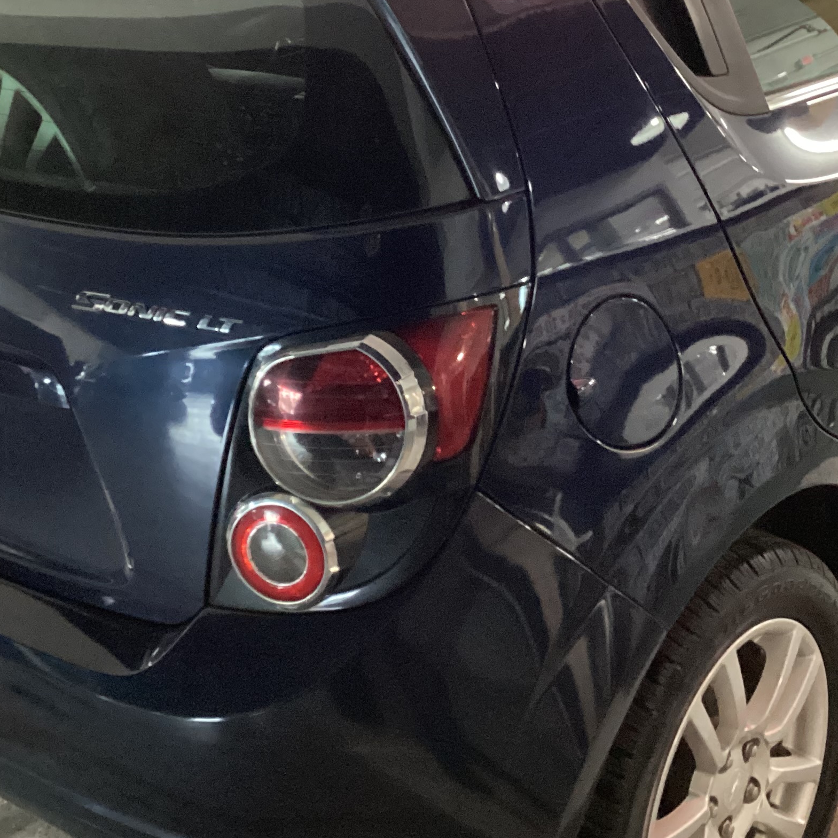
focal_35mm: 57
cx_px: 466
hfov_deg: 30.0
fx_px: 1561
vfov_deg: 29.9
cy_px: 321
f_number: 2.4
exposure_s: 1/25
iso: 640
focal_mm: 3.3
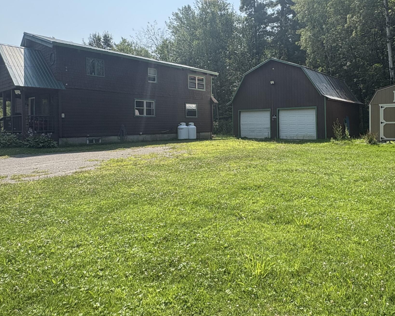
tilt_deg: -1.7
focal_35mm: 25
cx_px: 242
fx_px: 292
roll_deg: +0.9
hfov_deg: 67.3
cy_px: 127
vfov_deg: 56.4
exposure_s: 1/1395
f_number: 2.2
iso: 64
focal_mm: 2.22
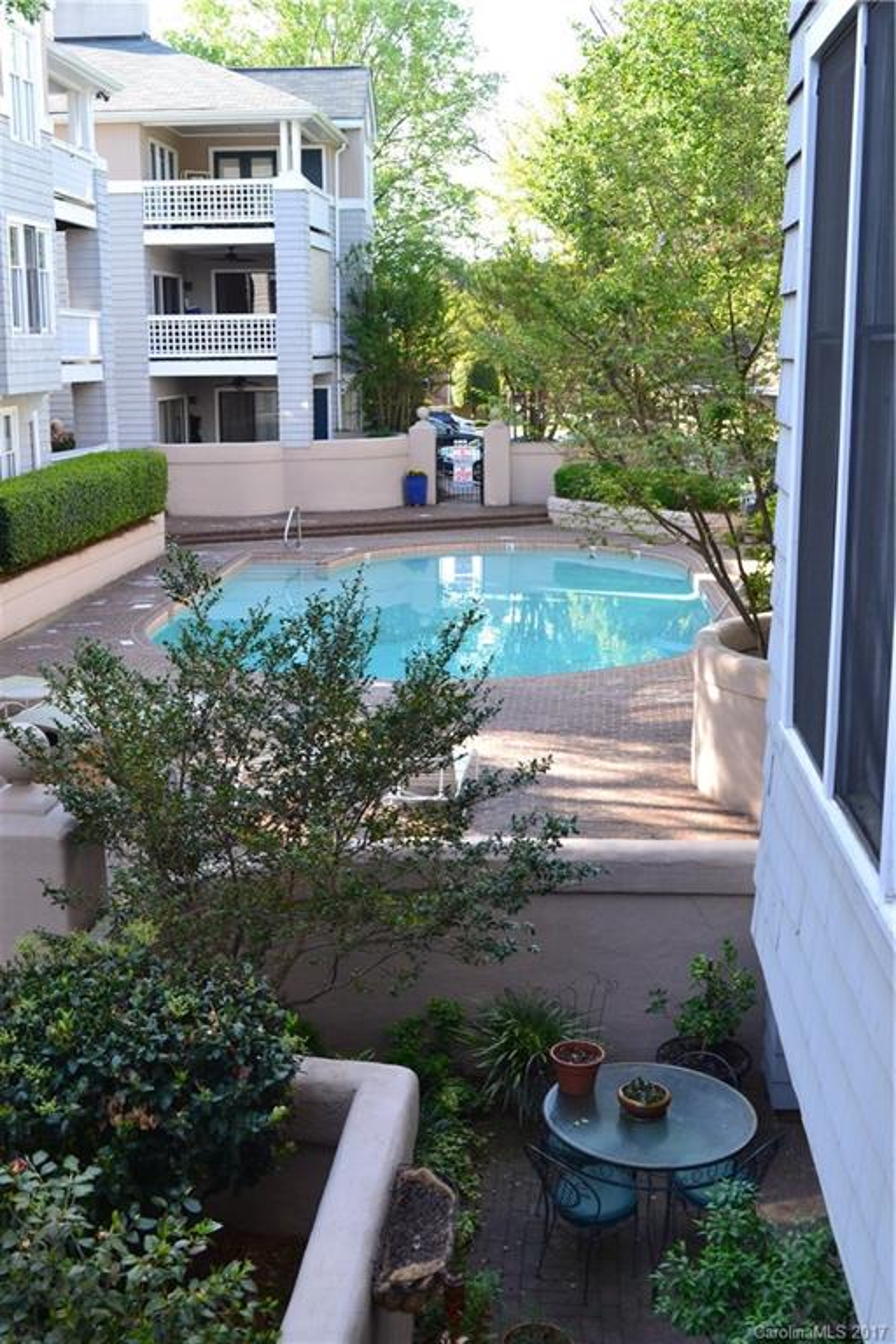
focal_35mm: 39
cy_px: 672
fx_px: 1456
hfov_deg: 34.2
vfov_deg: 49.6
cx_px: 448
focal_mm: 26
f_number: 8
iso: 400
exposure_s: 1/80
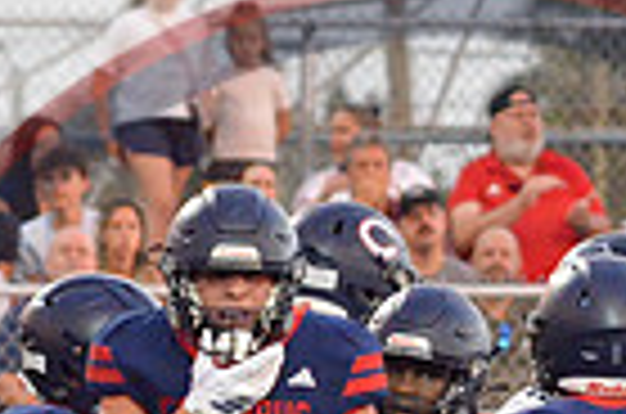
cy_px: 450
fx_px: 17958
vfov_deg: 1.3
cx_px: 428
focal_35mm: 1035
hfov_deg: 2.0
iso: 4000
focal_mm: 165
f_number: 5
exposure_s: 1/500
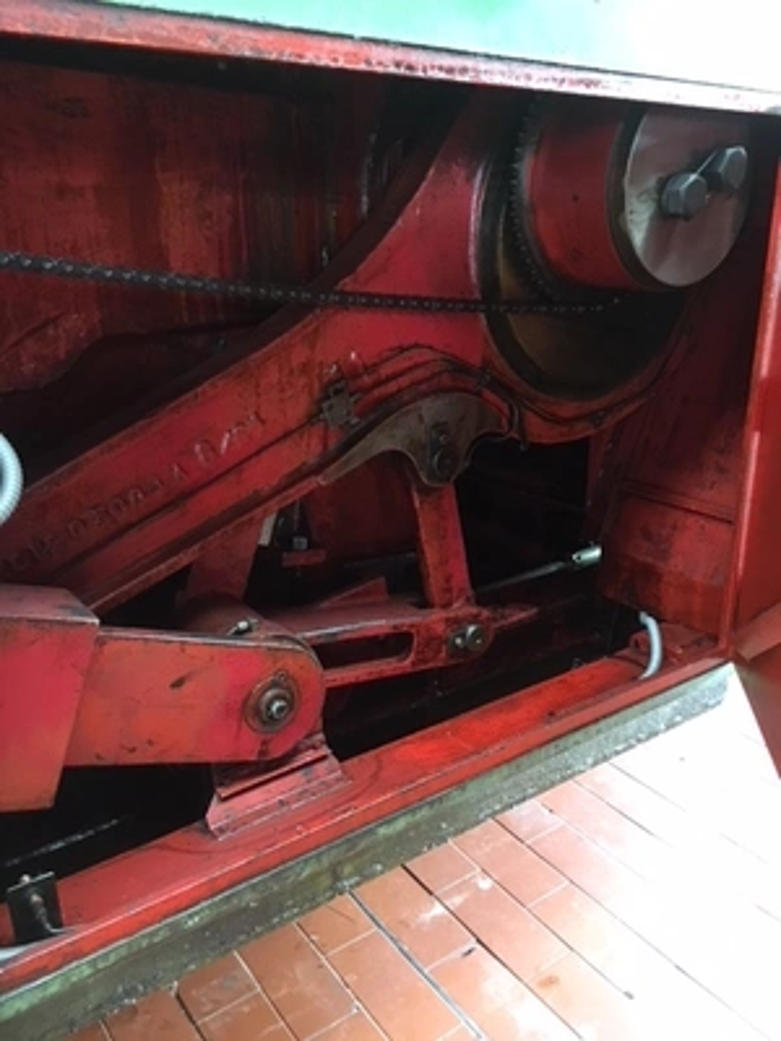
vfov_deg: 61.7
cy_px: 520
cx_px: 390
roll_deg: +0.5
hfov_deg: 48.2
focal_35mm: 29
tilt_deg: -19.6
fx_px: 872
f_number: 2.2
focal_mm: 4.15
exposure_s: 1/17
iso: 250
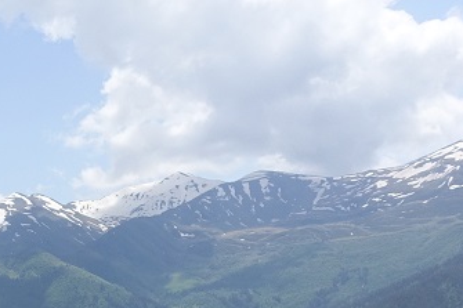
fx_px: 1260
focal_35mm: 98
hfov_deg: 17.5
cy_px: 431
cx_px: -330
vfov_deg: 13.3
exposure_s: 1/640
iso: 125
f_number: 5.6
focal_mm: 8.8
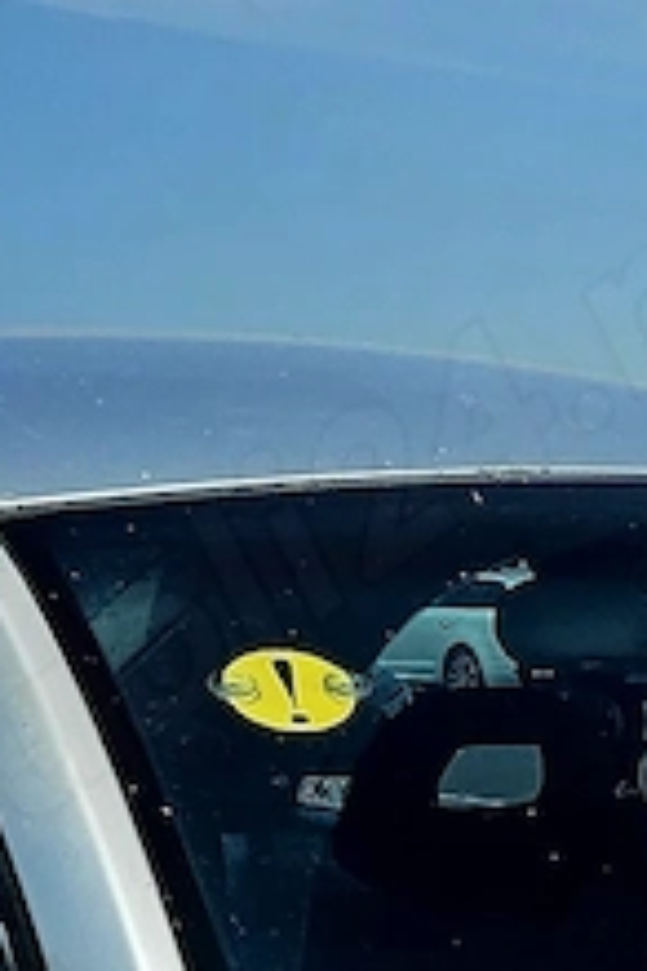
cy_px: 785
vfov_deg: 14.0
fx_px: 3936
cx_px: 838
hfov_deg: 9.2
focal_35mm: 146
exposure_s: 1/5000
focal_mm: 5.4
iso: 25
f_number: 1.8
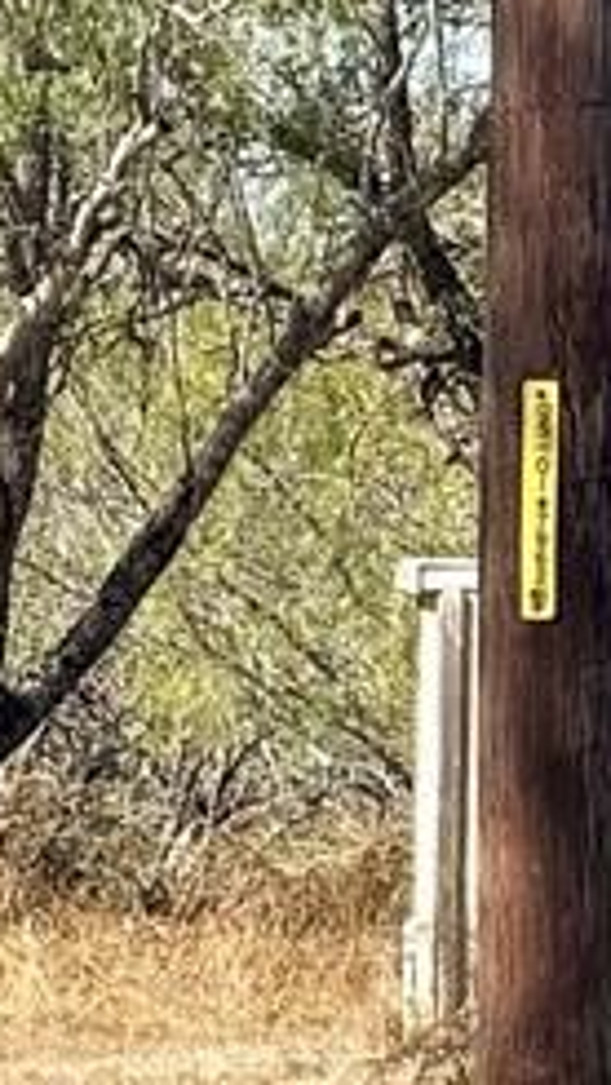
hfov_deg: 2.2
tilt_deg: +2.5
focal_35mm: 547
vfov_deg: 3.9
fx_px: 15739
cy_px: 58
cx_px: -306
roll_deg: -0.3
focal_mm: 15.66
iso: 50
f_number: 2.8
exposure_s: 1/951
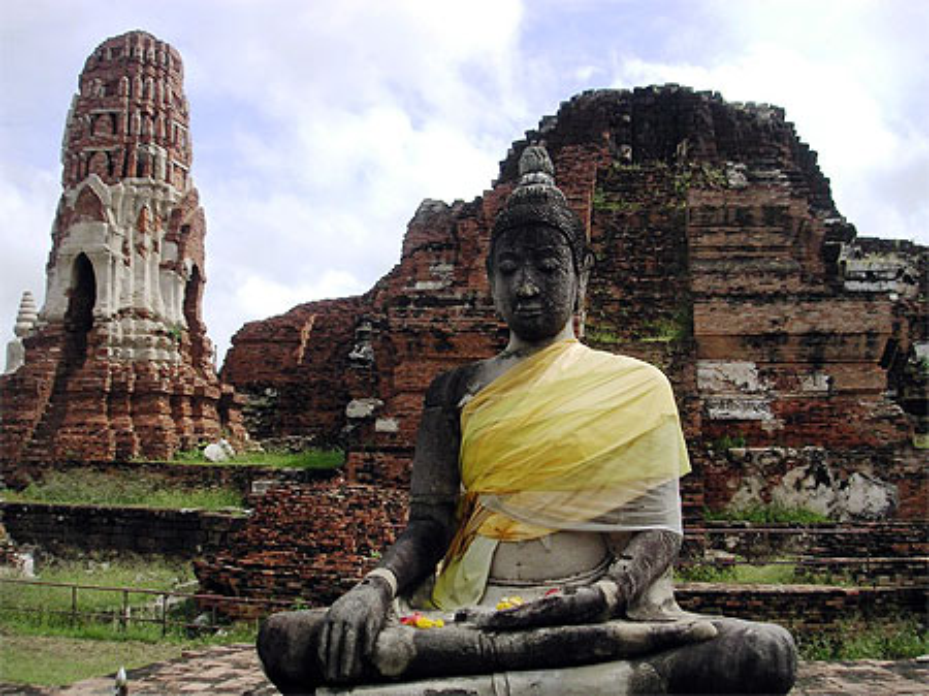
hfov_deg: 50.2
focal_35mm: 37
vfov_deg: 38.6
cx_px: 464
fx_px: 992
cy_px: 348
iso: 50
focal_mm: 5.7
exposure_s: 1/180
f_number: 6.7
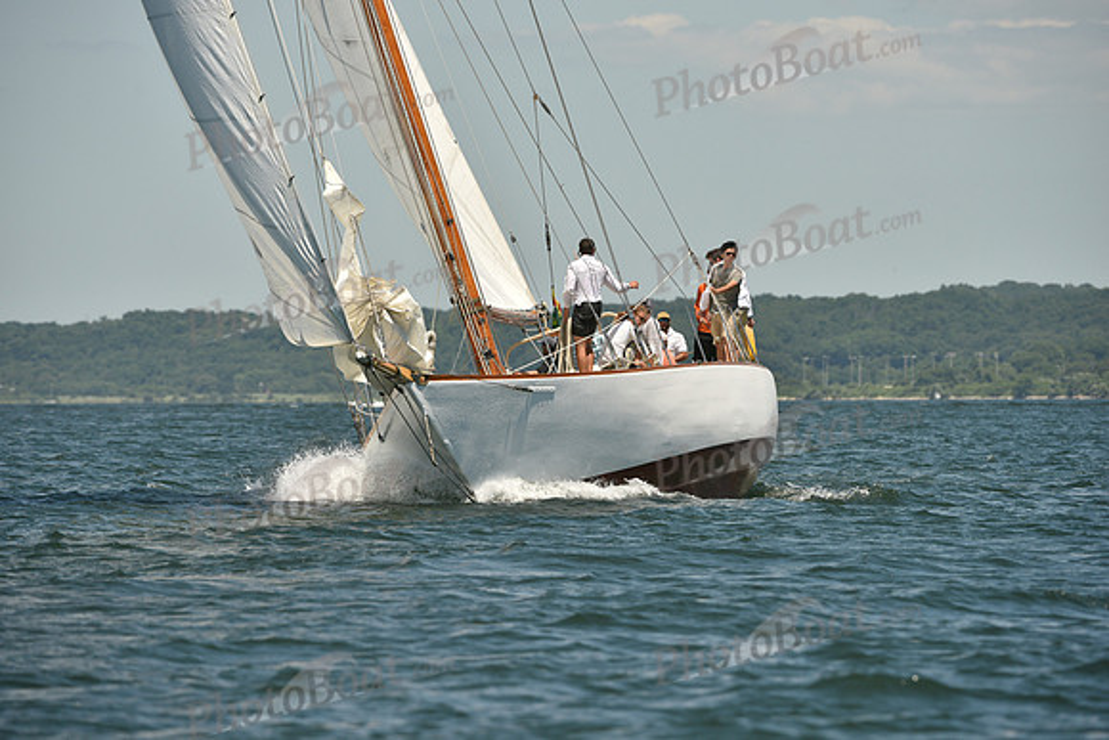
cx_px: 554
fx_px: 10168
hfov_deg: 6.2
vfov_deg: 4.2
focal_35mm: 330
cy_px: 370
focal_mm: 330
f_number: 7.1
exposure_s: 1/1250
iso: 250
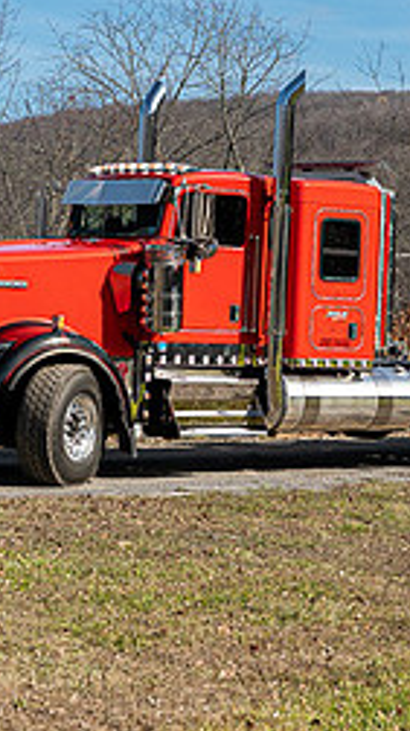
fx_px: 2244
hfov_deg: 10.4
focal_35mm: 116
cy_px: 179
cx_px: 288
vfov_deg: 18.4
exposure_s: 1/100
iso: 100
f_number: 3.2
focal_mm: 48
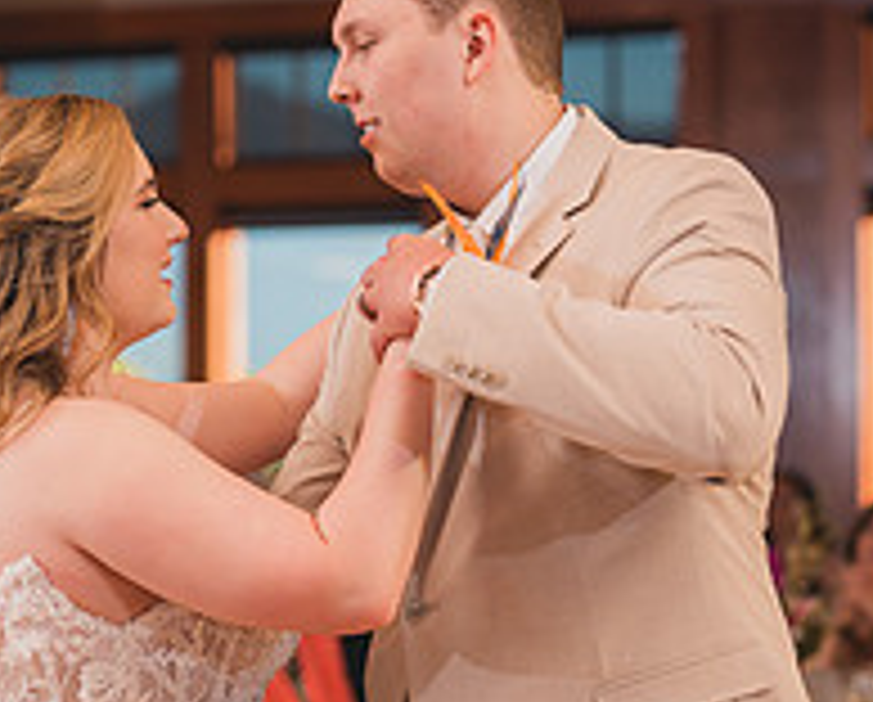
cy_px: 371
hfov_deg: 13.7
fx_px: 3625
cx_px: 212
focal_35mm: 140
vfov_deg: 11.1
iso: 125
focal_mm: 50
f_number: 1.8
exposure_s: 1/250
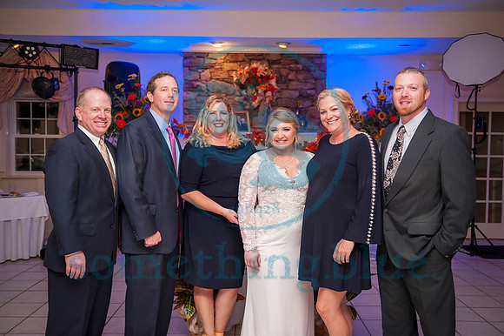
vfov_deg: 37.8
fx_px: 490
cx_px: 252
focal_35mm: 35
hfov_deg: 54.5
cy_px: 168
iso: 1000
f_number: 2.8
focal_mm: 35
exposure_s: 1/200
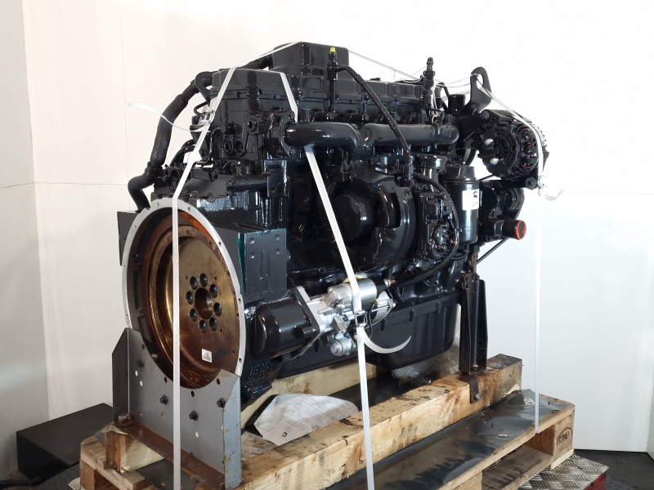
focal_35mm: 23
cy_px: 245
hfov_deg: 73.9
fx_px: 435
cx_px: 327
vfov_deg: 58.9
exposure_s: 1/50
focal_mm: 6.4
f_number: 1.8
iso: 80
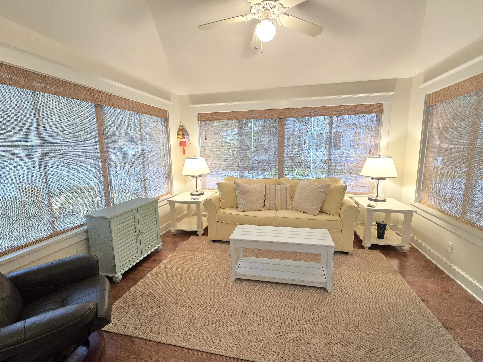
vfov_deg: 85.7
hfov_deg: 102.1
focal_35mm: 14
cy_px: 181
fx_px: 195
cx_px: 247
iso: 400
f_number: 2.2
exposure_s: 1/60
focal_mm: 2.2
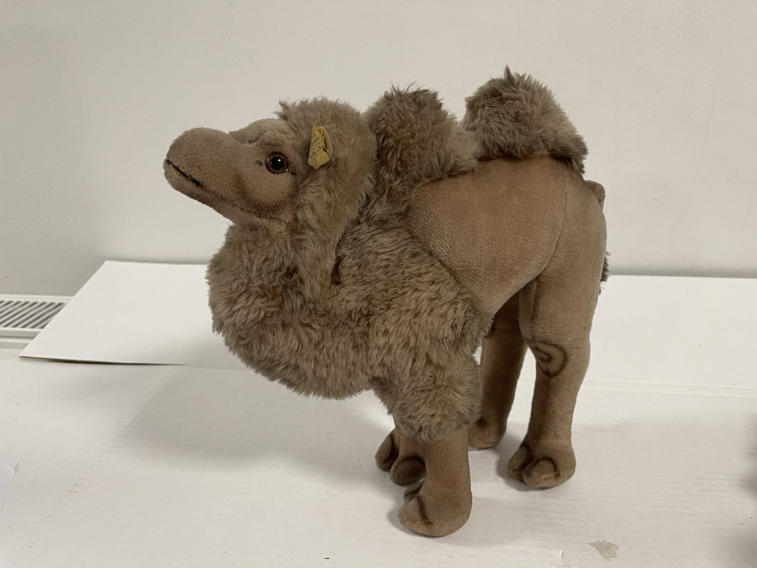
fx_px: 547
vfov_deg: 54.9
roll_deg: +0.1
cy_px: 284
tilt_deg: -21.7
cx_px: 378
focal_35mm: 25
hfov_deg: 69.4
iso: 125
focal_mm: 5.1
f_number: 1.6
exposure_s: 1/50
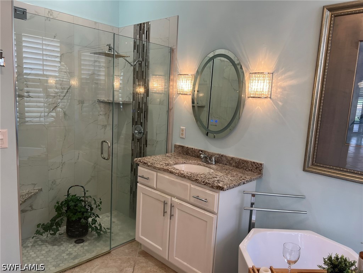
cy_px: 136
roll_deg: -3.2
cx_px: 182
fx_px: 273
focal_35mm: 26
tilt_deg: -9.5
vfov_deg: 53.1
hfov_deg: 67.3
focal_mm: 5.7
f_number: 1.5
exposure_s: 1/60
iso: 64
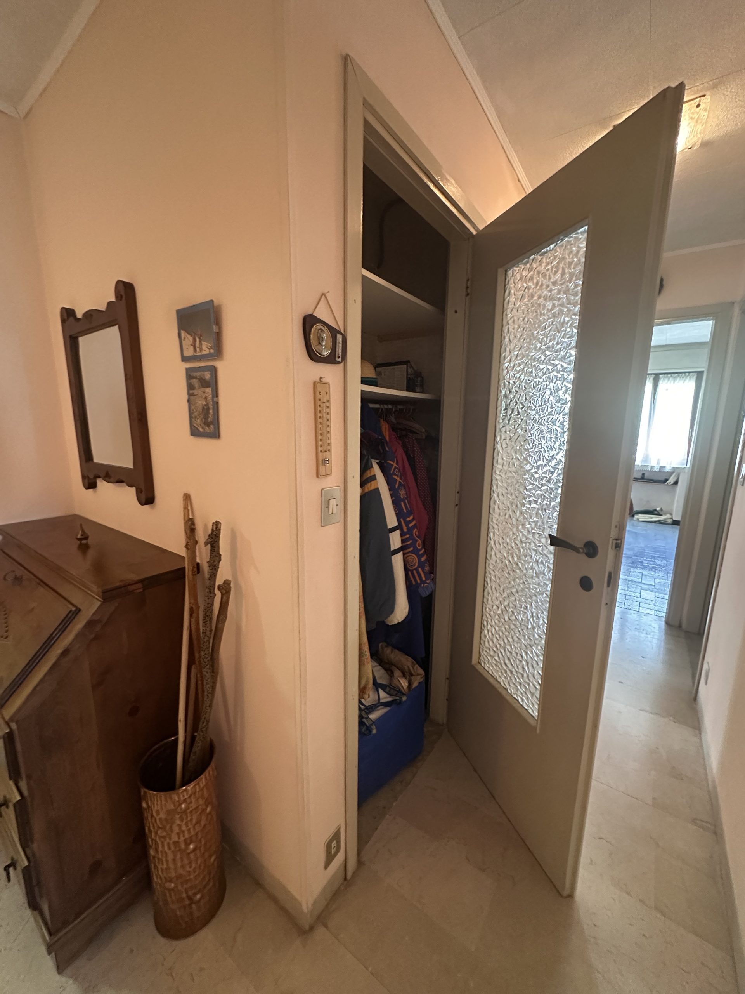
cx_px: 372
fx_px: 402
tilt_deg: -11.4
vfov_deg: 102.1
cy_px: 497
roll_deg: -0.5
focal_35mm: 14
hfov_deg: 85.7
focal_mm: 2.22
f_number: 2.2
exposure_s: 1/50
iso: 800
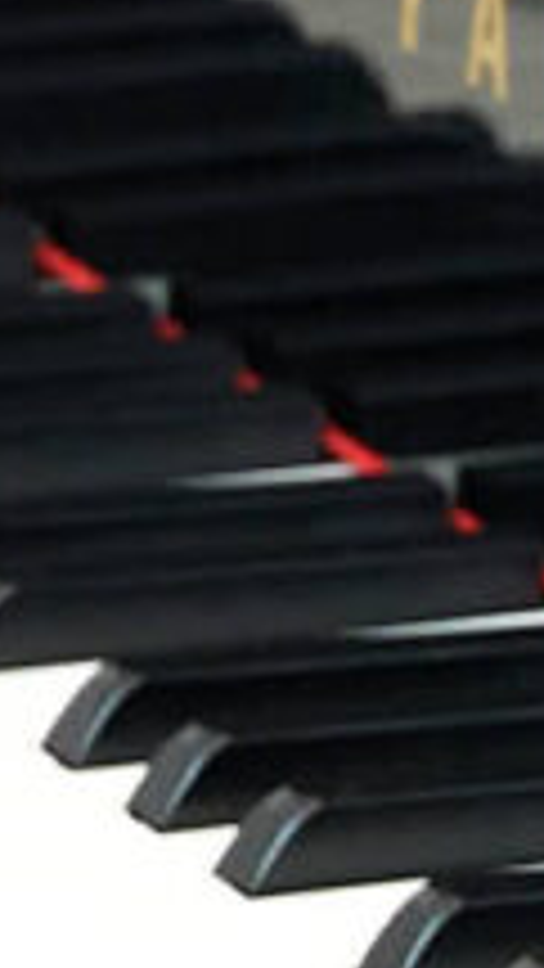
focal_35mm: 510
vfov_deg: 4.2
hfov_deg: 2.4
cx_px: -517
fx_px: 13073
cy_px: -1333
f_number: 3.5
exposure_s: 1/100
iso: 400
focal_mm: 40.8
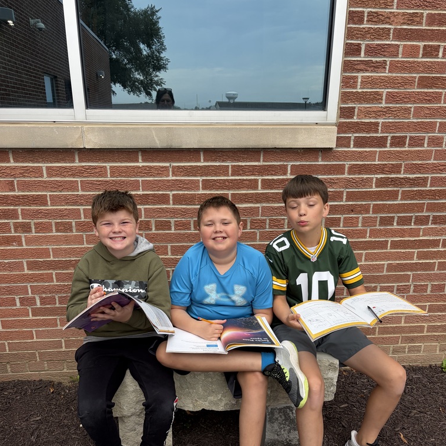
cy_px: 291
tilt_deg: -20.0
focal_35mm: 31
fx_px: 452
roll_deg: +0.4
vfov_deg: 51.7
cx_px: 223
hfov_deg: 52.5
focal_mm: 5.96
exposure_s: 1/635
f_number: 1.6
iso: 50
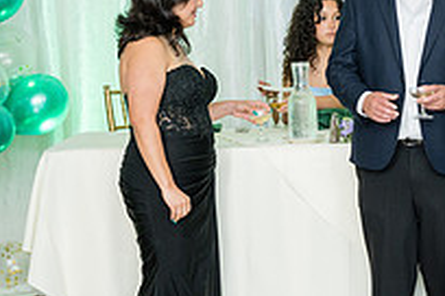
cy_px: 156
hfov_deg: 14.1
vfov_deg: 9.7
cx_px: 543
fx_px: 1743
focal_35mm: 141
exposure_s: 1/250
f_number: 2.8
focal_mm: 49.5
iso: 1600
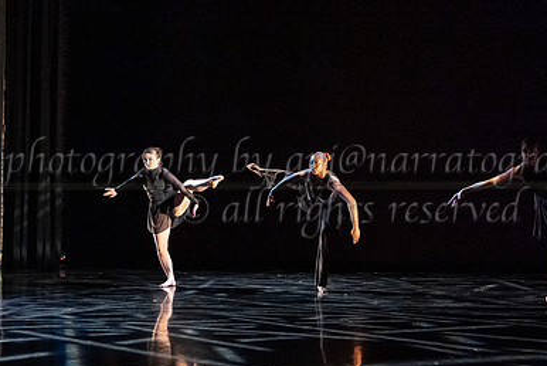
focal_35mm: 54
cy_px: 184
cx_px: 313
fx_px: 821
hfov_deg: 36.8
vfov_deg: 25.1
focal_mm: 28
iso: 6400
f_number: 2.8
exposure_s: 1/100
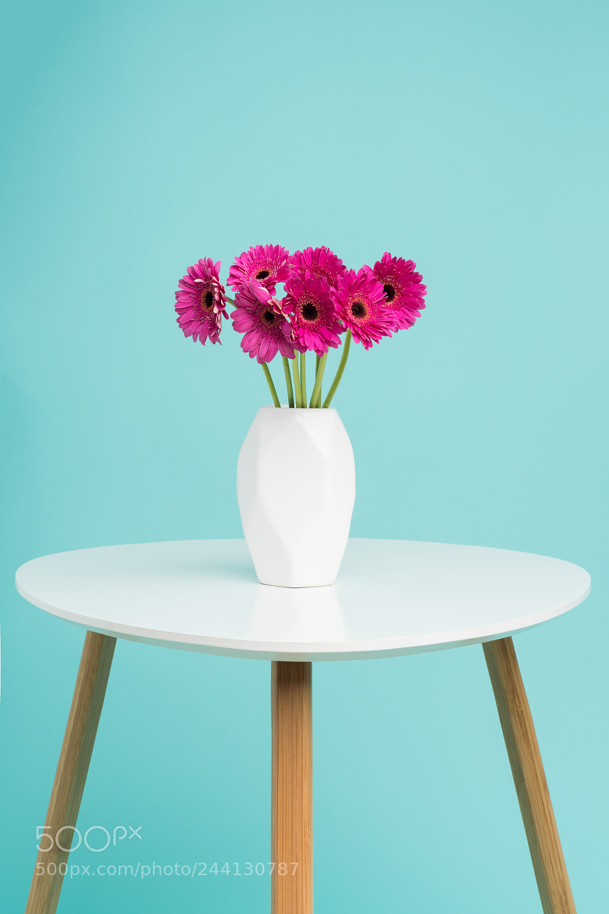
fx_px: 1269
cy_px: 457
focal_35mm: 50
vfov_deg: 39.6
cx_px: 304
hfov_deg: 27.0
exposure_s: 1/125
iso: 125
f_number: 13
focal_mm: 50
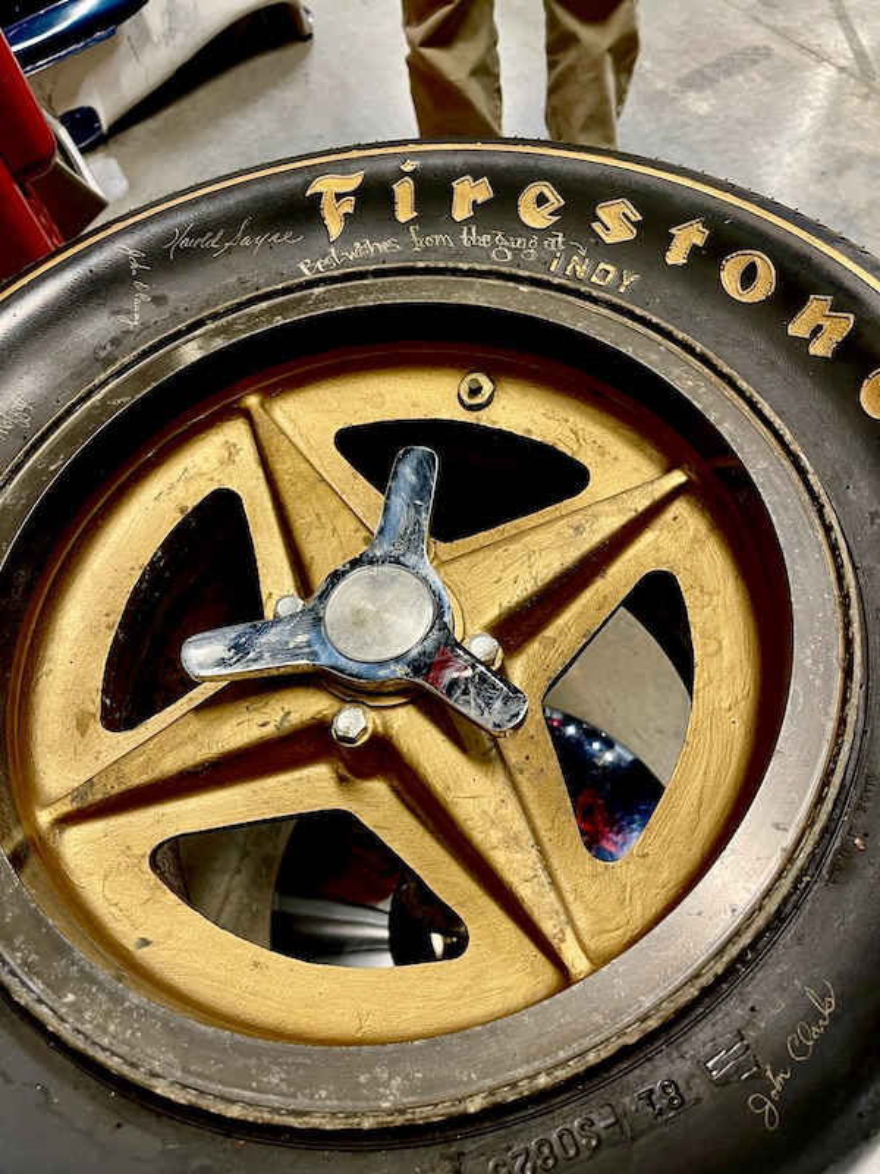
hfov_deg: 54.9
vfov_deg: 69.4
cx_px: 440
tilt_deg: -58.6
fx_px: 847
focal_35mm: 25
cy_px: 587
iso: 160
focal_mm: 5.1
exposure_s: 1/60
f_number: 1.6
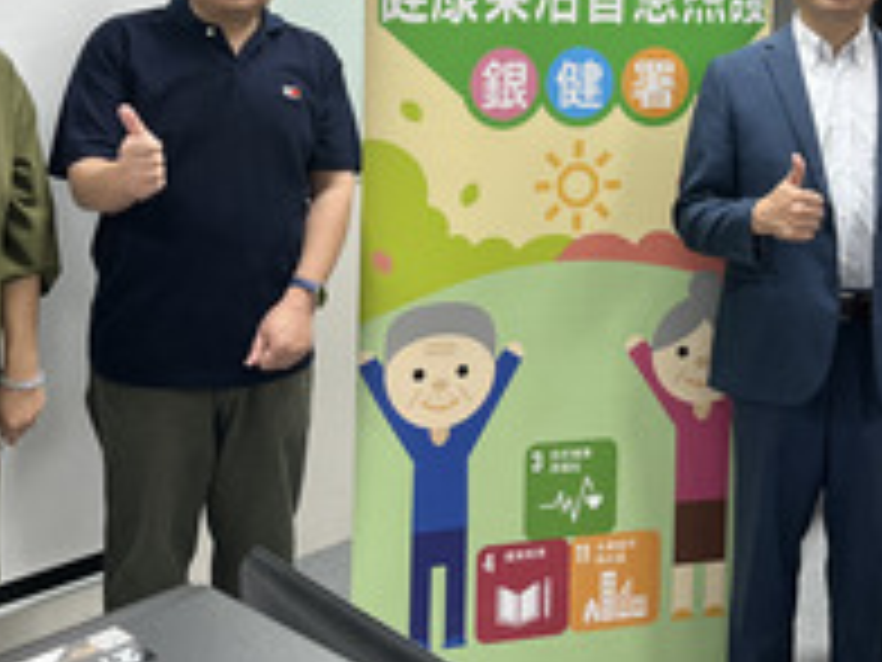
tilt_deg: -2.4
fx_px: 1350
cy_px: -5
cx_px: 526
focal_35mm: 53
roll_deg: -0.9
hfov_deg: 36.0
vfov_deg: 26.1
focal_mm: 5.1
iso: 125
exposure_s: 1/120
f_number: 1.6
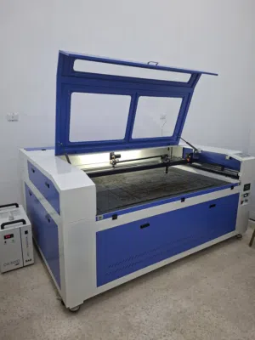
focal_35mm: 23
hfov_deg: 58.9
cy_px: 170
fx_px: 226
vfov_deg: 73.9
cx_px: 128
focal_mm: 5.54
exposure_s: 1/50
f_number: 1.8
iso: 200
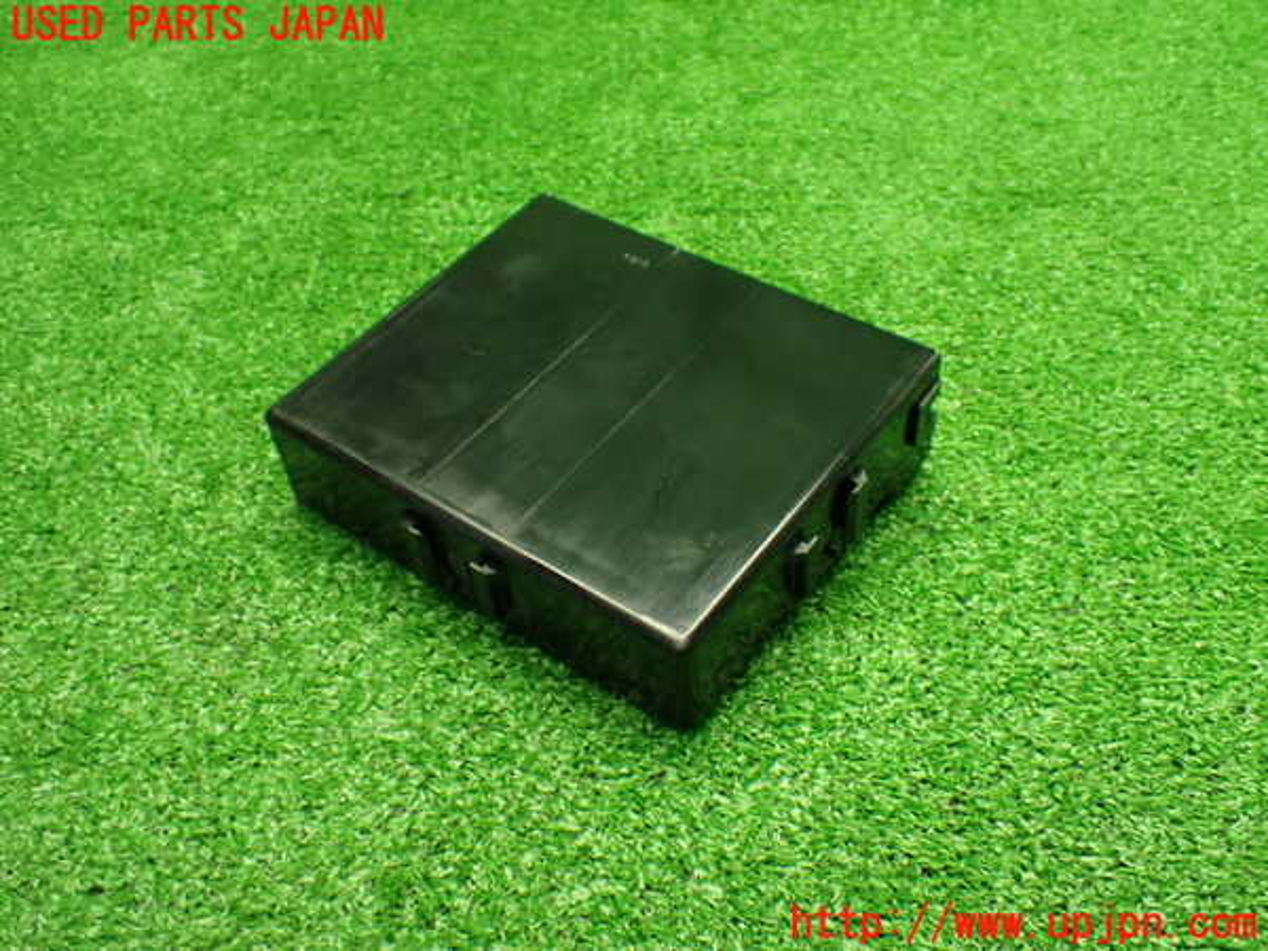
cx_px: 634
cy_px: 476
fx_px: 1319
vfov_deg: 39.7
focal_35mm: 36
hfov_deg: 51.4
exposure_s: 1/100
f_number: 2.5
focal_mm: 6.37
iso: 800
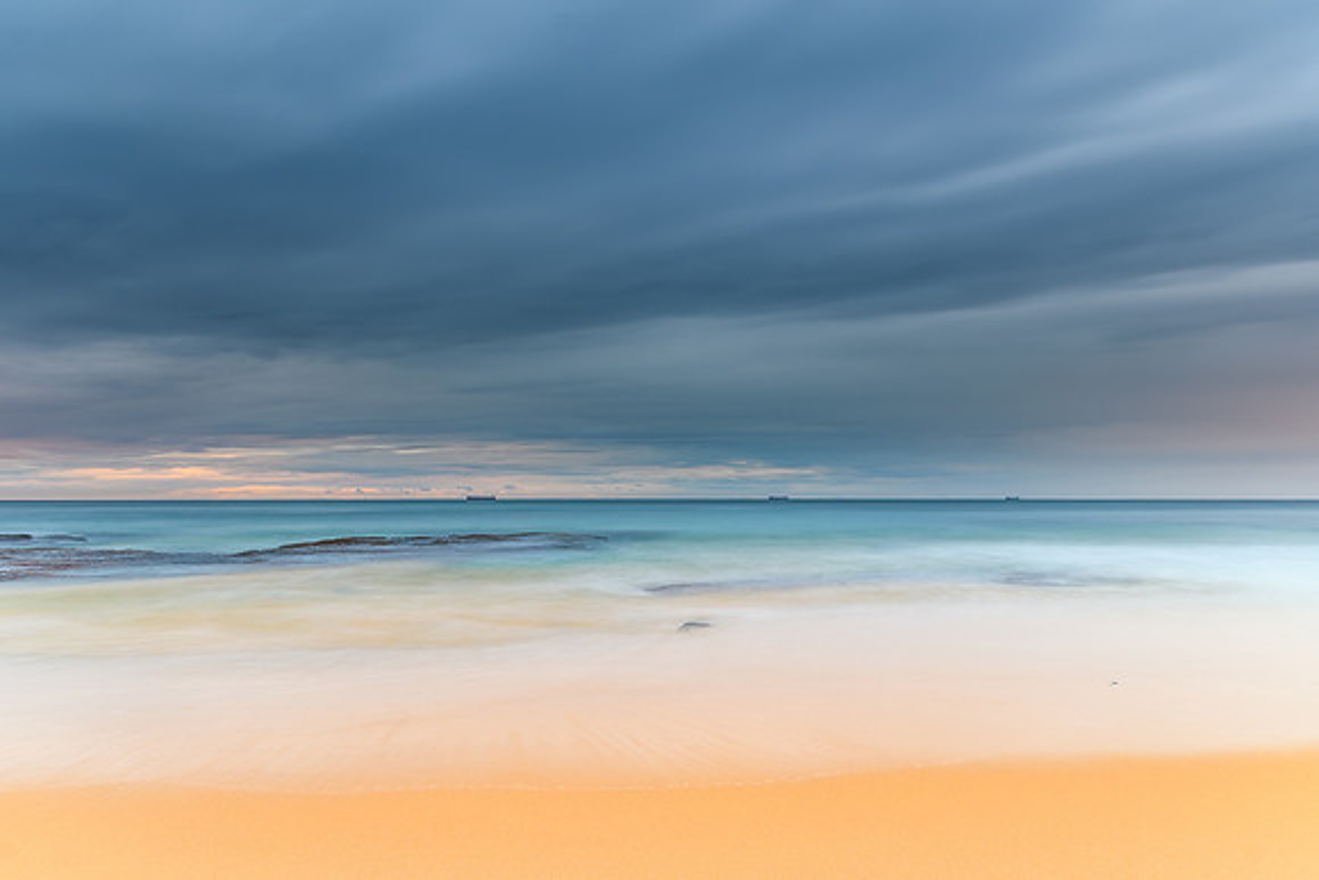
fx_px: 918
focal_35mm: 25
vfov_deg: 51.2
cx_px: 650
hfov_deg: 71.4
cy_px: 441
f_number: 8
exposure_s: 25
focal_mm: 16
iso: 50
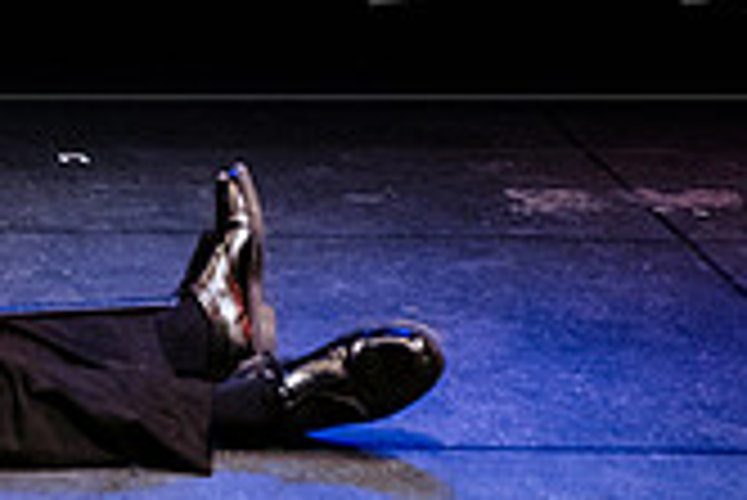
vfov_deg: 8.8
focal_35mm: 148
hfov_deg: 13.5
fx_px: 3074
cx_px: -104
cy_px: -446
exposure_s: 1/200
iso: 1600
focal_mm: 30
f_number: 2.8
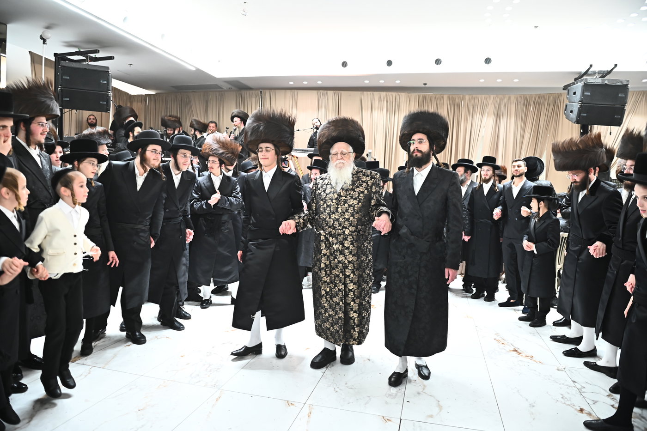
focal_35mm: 24
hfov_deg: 73.8
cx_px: 324
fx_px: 431
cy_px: 216
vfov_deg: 53.1
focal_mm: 24
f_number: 3.5
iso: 2000
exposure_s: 1/200
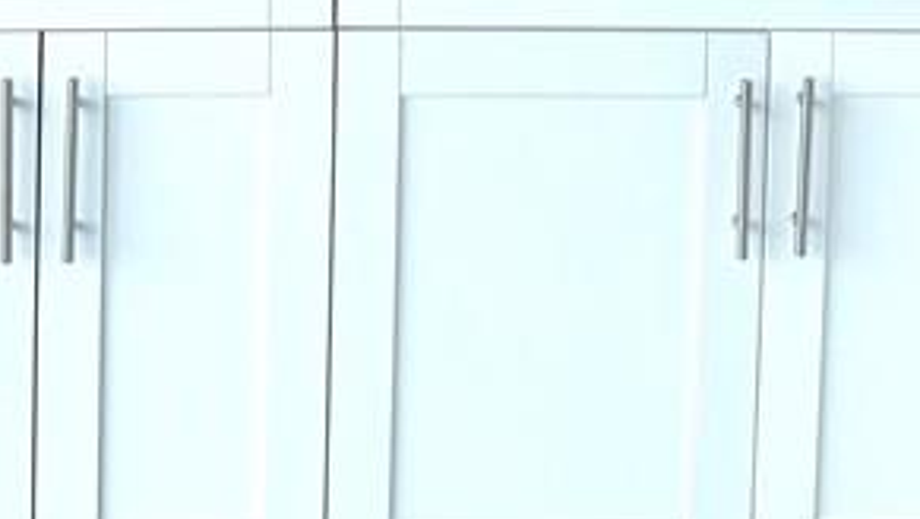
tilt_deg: -4.7
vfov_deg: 11.8
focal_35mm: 92
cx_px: 266
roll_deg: -1.0
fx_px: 2245
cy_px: -525
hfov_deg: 23.0
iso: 80
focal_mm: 6.76
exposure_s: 1/1337
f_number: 1.78
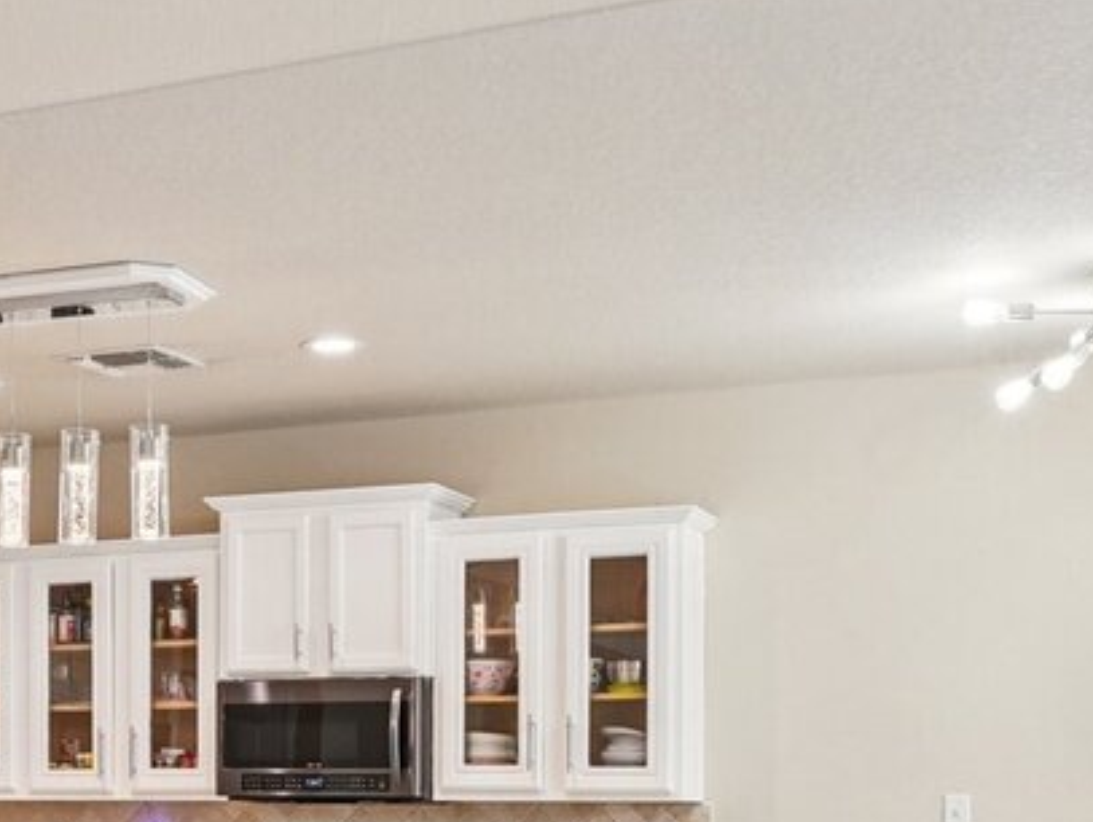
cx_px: 145
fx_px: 2115
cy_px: 784
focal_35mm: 67
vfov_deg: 21.4
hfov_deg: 28.1
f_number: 8
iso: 400
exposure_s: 1/25
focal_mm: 17.5
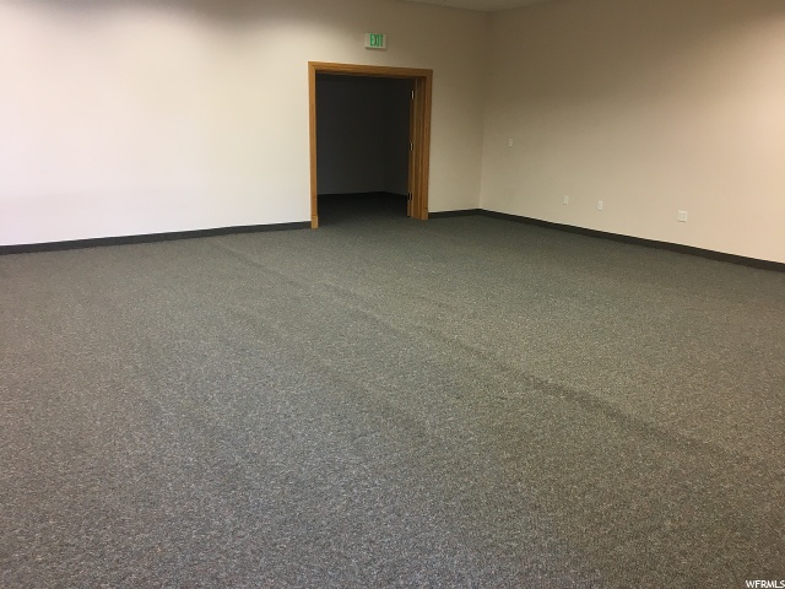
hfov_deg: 61.7
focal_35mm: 29
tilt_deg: -14.7
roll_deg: -1.7
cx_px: 392
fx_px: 658
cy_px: 294
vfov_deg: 48.2
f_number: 2.2
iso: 64
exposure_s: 1/30
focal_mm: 4.15
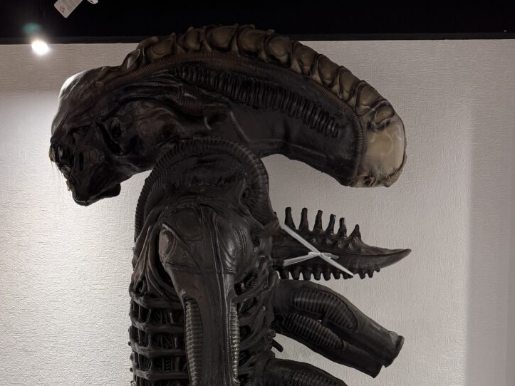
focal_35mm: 34
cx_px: 233
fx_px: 506
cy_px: 272
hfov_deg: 53.9
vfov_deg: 41.0
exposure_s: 1/100
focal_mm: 6.76
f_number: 1.78
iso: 160
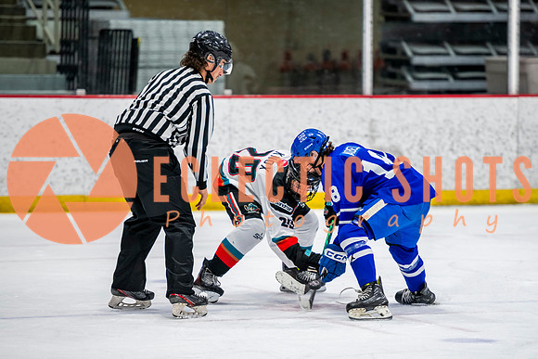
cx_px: 315
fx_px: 3454
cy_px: 200
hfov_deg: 8.9
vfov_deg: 5.9
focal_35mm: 231
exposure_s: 1/800
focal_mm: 185
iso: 1600
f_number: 3.2
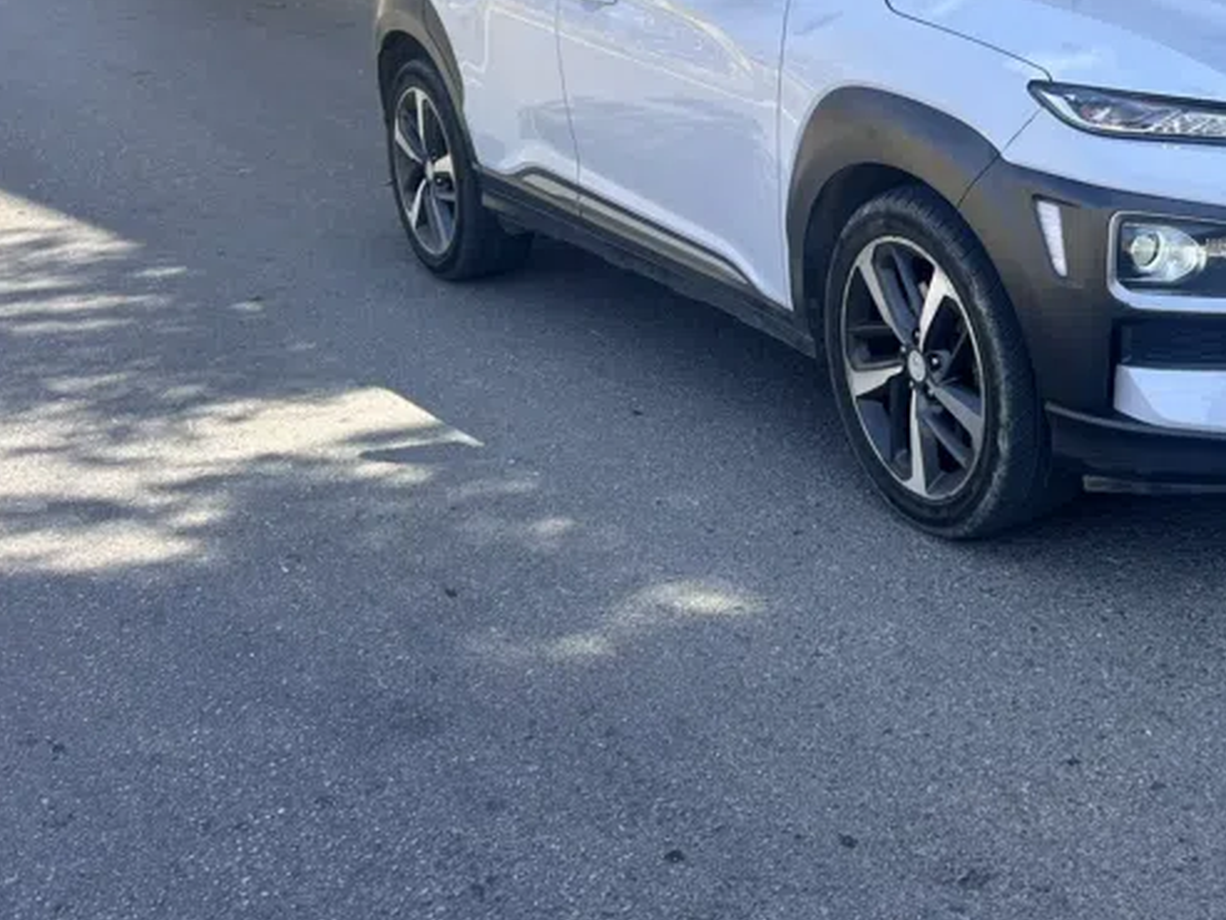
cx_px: 982
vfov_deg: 26.3
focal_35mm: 54
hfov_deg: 34.4
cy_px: 129
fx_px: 1913
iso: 50
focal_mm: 5.7
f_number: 1.5
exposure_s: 1/1266
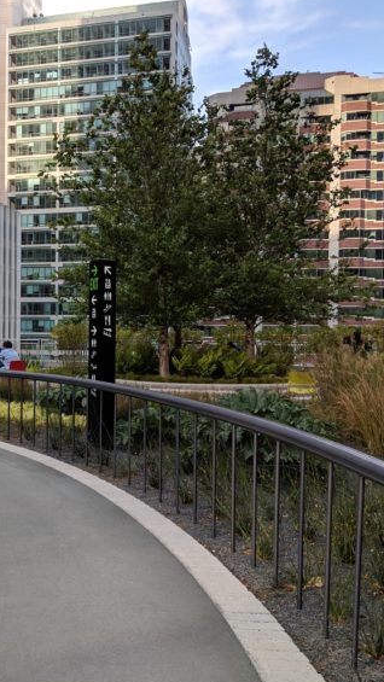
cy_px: 343
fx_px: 724
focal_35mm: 40
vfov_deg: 50.5
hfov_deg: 28.8
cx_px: 56
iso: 52
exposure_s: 1/1462
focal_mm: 4.44
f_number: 1.8
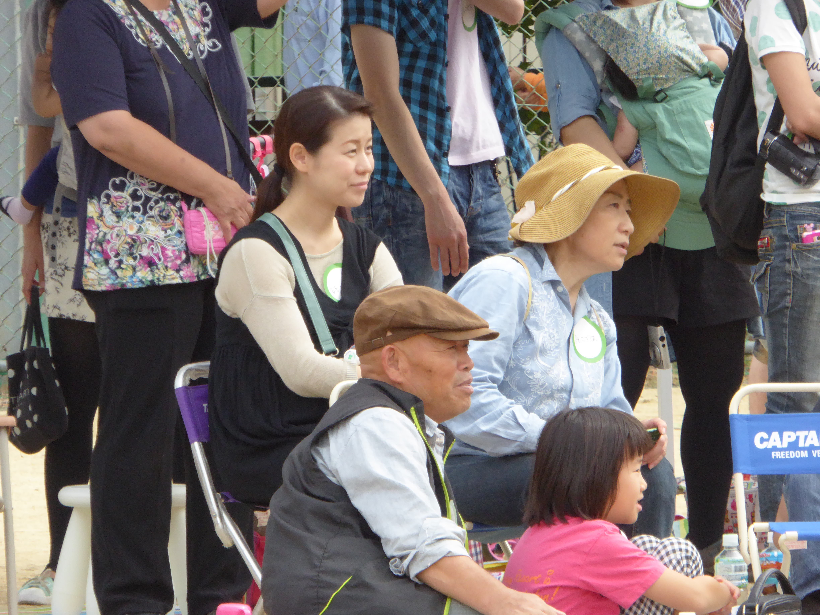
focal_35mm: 555
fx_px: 13147
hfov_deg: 3.6
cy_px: 308
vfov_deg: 2.7
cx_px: 410
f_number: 6
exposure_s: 1/400
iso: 320
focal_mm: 89.6
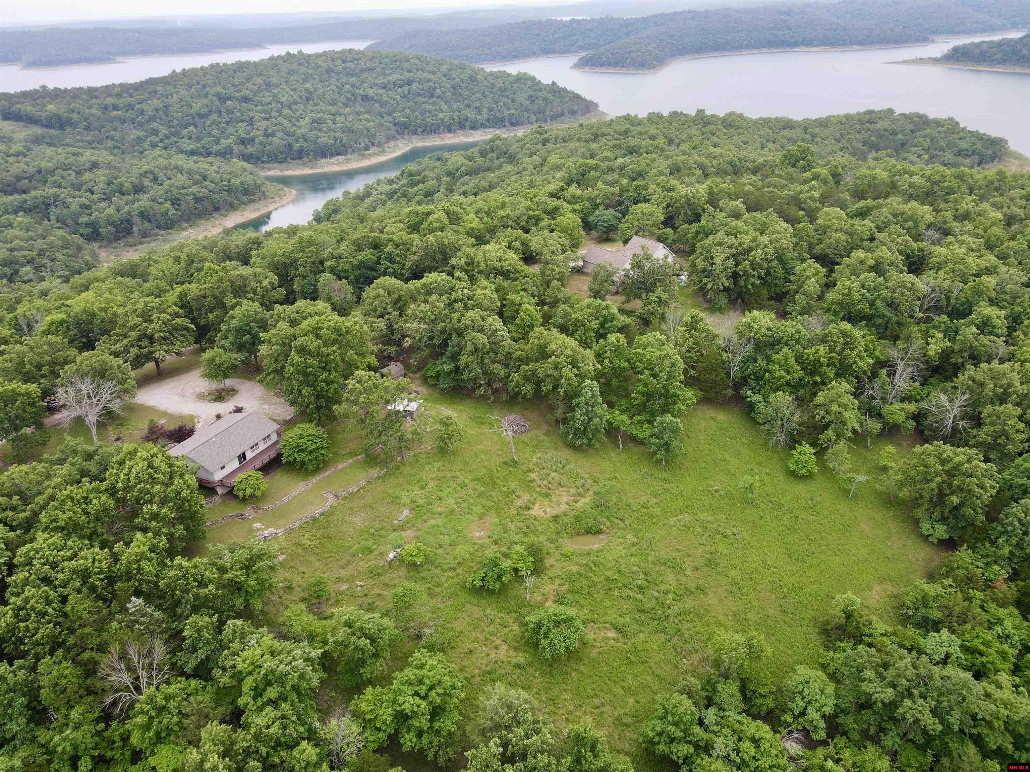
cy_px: 386
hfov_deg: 71.6
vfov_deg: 56.8
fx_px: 714
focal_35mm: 24
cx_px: 515
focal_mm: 4.5
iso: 100
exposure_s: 1/125
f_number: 2.8
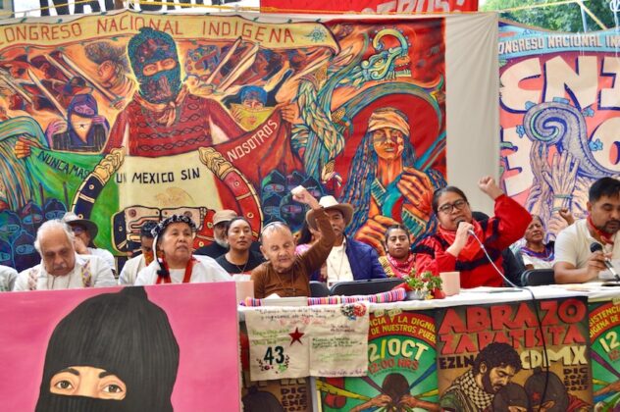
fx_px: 774
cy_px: 206
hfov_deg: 43.6
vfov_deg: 29.8
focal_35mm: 45
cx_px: 310
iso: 320
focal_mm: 30
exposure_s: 1/125
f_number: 5.6
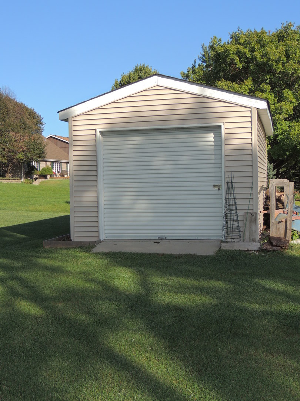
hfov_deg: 30.9
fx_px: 543
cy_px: 200
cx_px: 150
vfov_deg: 40.4
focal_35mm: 47
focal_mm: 8.3
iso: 100
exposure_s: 1/800
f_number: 3.5
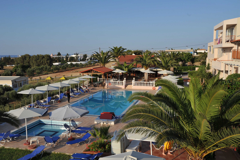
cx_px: 120
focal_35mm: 35
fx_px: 233
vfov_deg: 37.8
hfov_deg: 54.5
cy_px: 80
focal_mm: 35
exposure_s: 1/500
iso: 200
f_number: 11
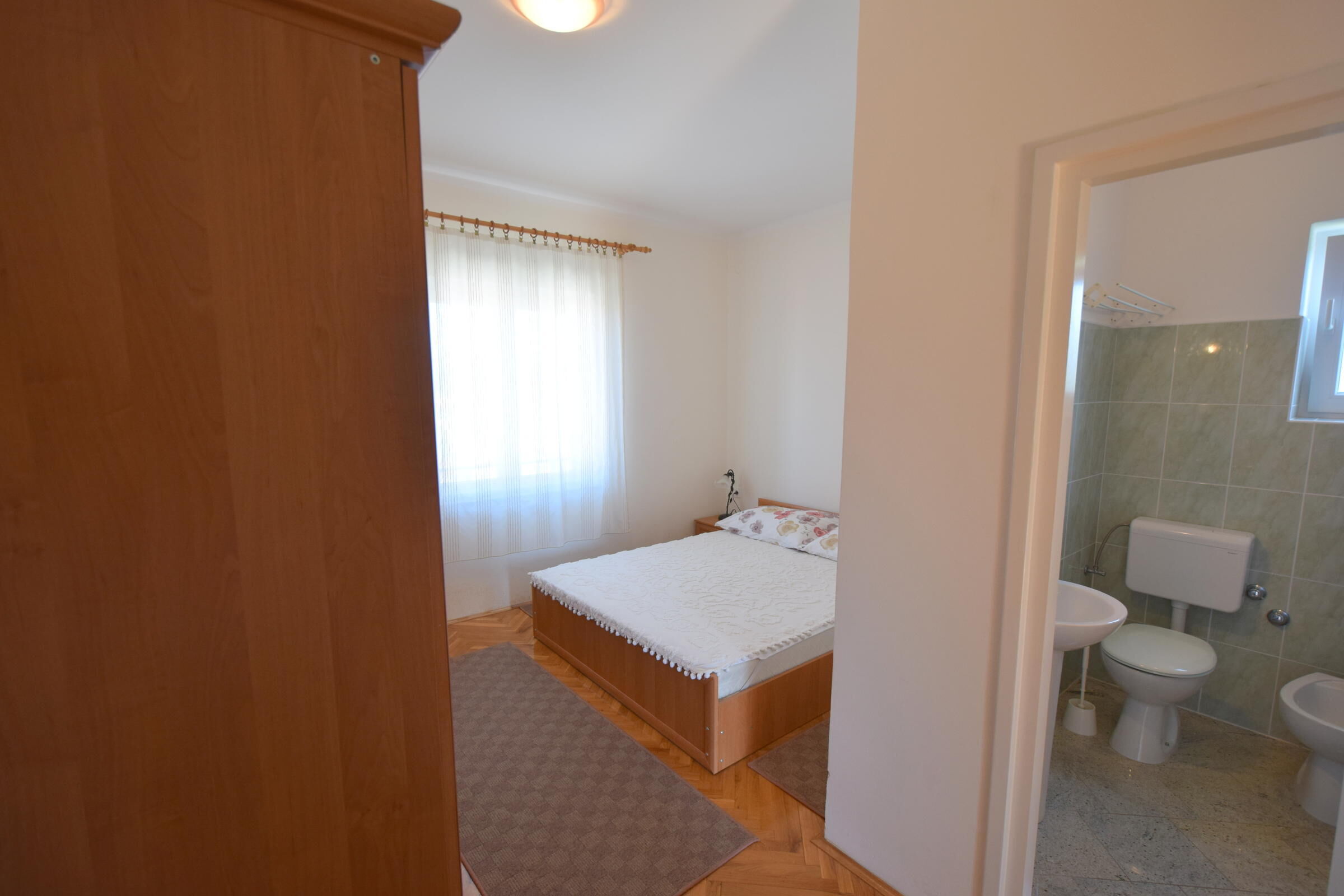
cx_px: 672
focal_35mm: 15
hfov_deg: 100.4
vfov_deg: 77.3
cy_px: 448
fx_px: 560
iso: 400
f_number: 4.5
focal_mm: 10
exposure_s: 1/80
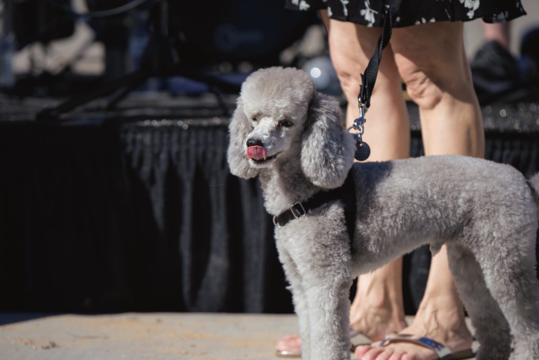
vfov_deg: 6.9
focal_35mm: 200
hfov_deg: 10.3
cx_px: 270
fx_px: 2995
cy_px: 180
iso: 140
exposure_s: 1/1250
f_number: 5.6
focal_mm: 200
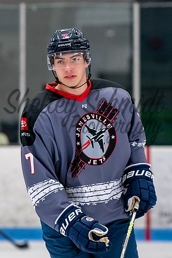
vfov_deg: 4.5
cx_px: 78
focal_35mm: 458
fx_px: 3285
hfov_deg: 3.0
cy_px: 100
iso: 2000
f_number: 3.2
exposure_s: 1/800
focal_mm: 165
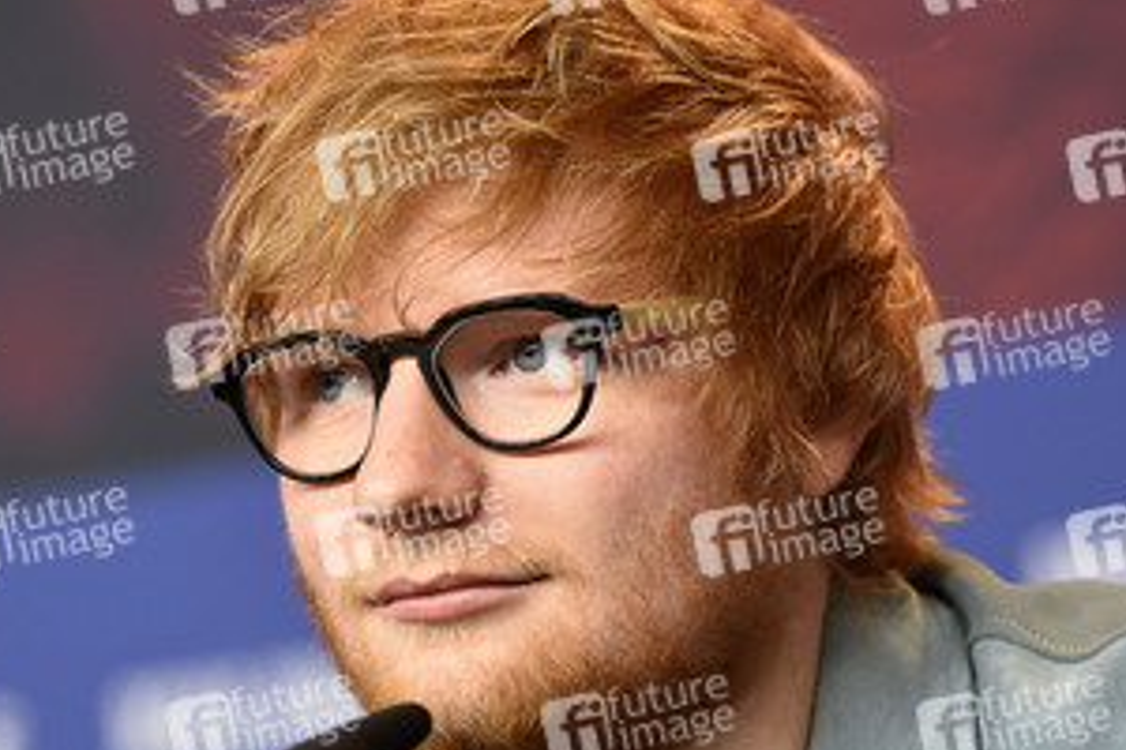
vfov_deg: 4.1
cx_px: 313
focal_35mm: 338
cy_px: 439
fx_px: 10571
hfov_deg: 6.1
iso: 640
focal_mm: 150
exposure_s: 1/200
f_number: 3.2
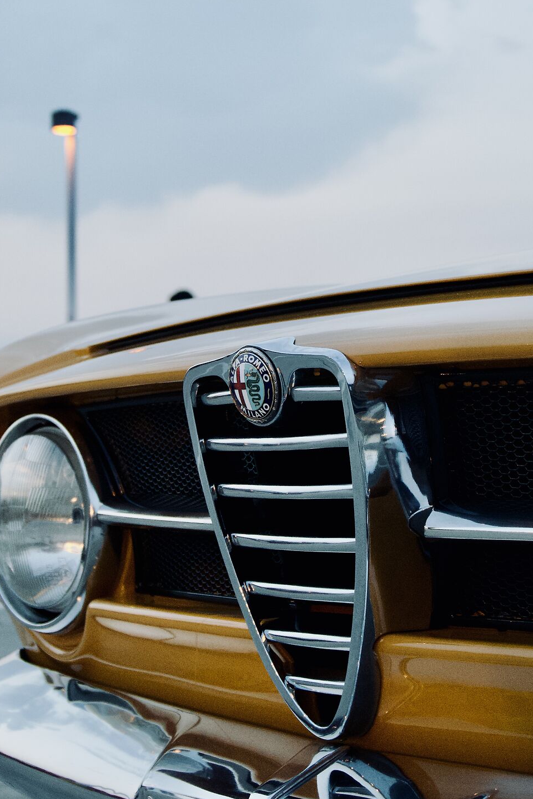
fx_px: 1554
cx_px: 279
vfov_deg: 28.8
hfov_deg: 19.5
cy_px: 332
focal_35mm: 70
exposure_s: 1/160
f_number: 4.5
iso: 1600
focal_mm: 28
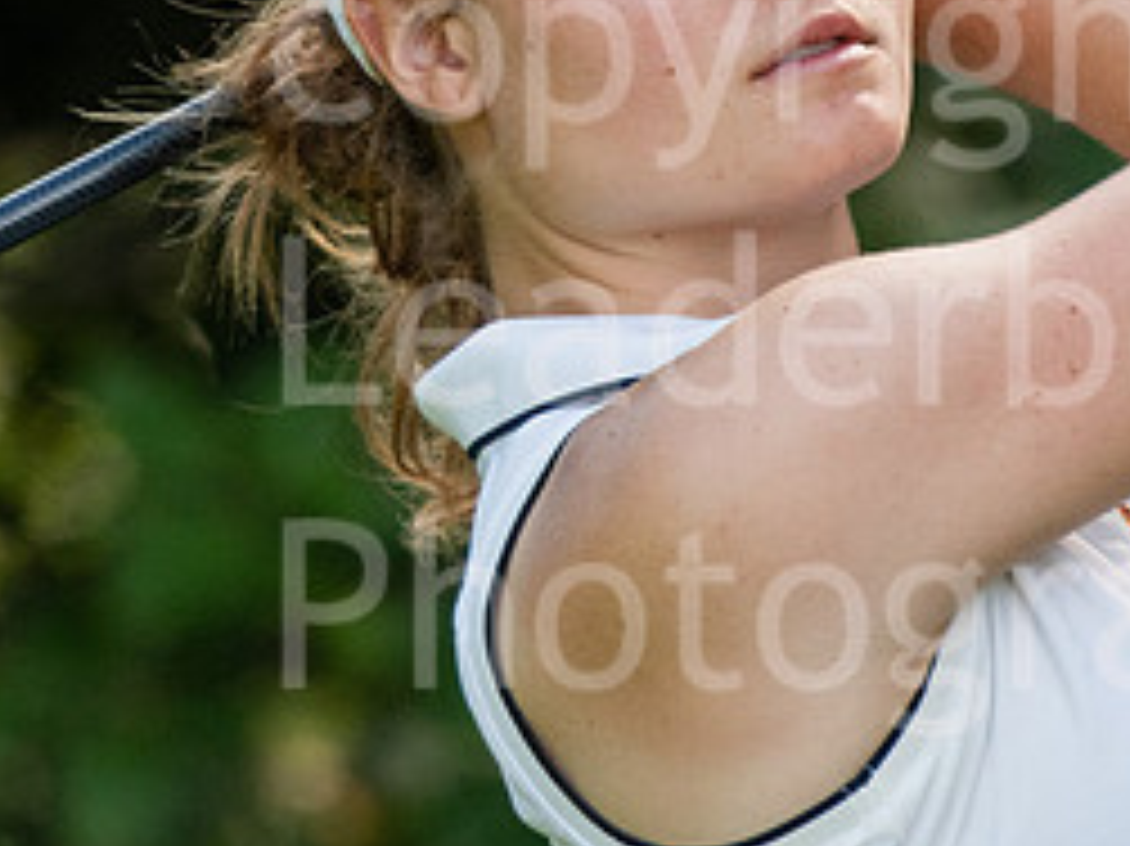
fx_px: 56610
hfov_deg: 1.1
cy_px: 247
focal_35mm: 1735
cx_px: 586
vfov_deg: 0.9
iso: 640
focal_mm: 410
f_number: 5.6
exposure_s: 1/1250
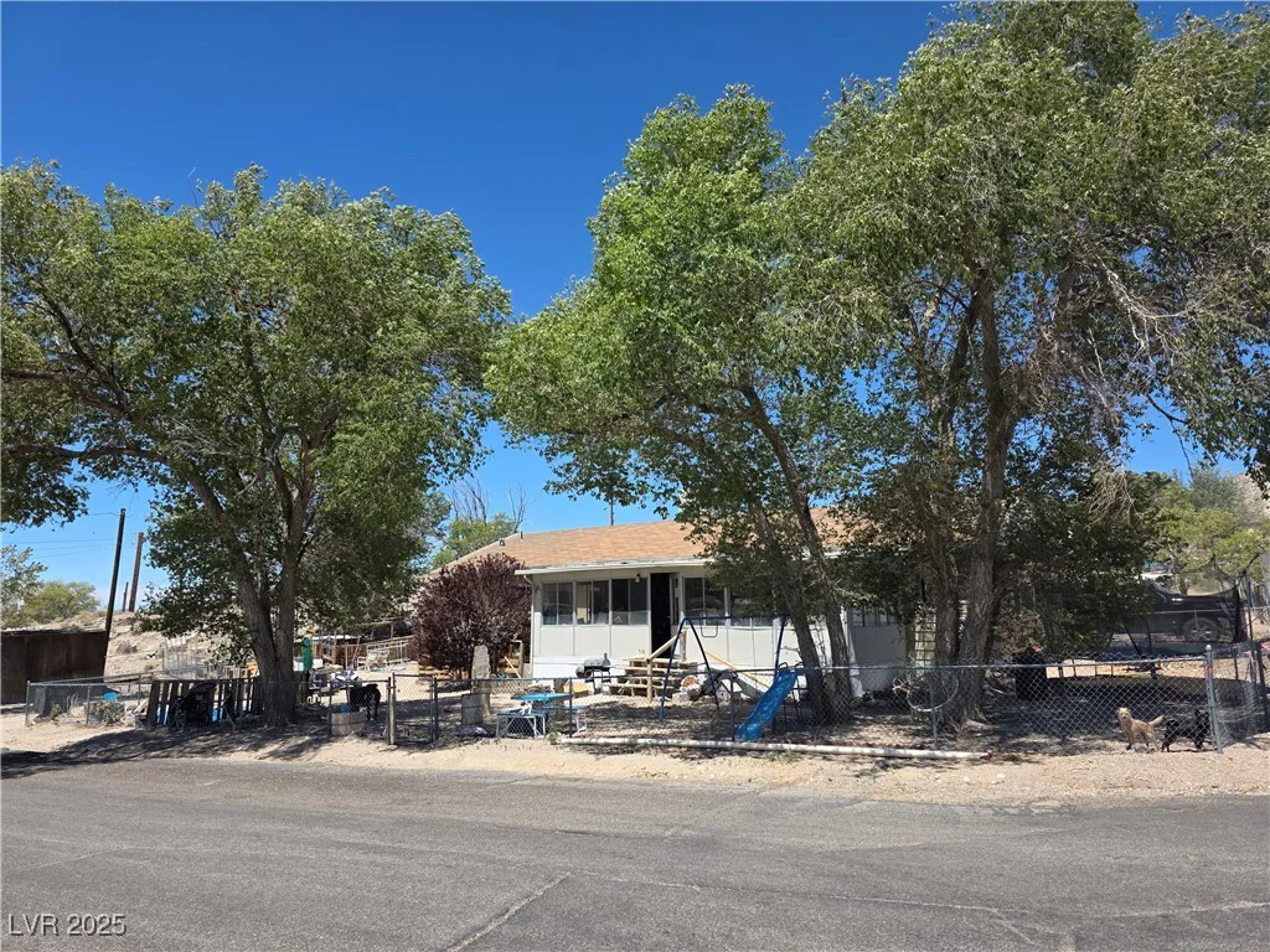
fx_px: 844
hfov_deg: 73.9
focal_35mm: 23
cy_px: 476
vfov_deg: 58.9
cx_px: 635
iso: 80
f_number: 1.7
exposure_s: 1/4434
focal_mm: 6.3
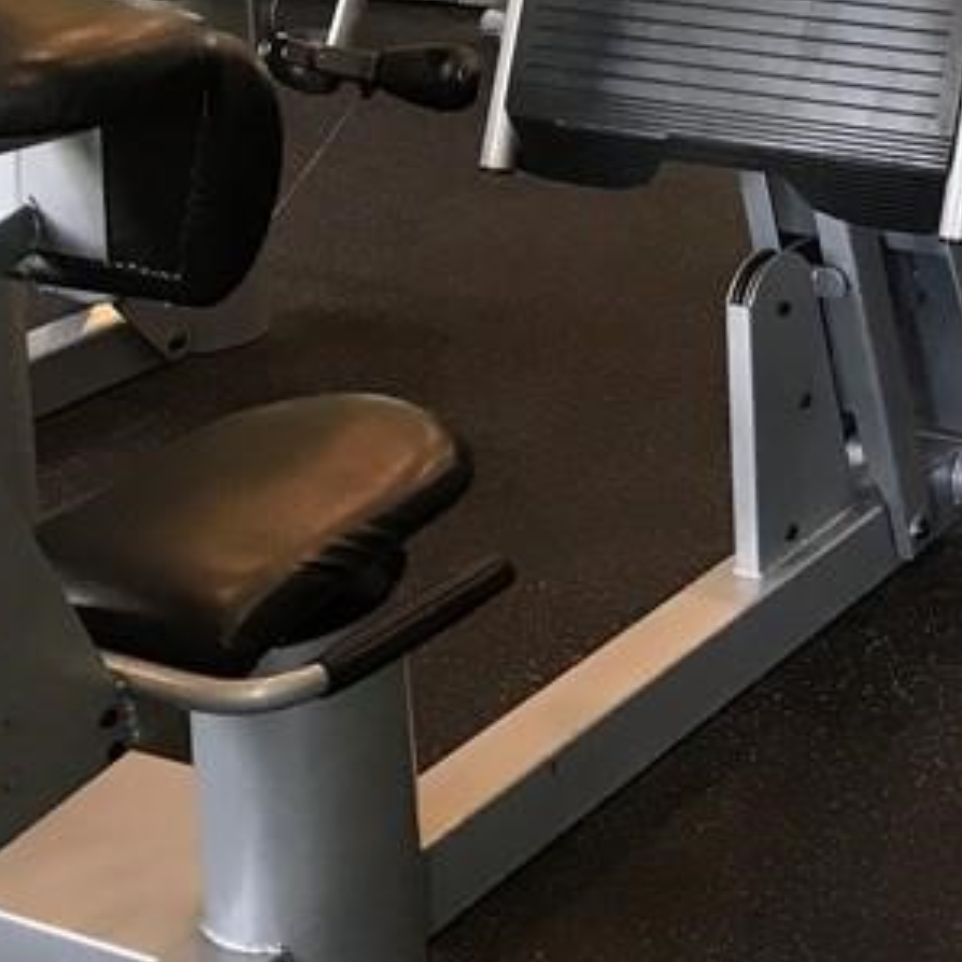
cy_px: -220
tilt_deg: -10.0
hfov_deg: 18.9
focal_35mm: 85
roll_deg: +0.0
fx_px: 2673
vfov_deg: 19.2
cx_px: 1249
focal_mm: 3.99
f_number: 1.8
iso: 40
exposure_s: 1/20
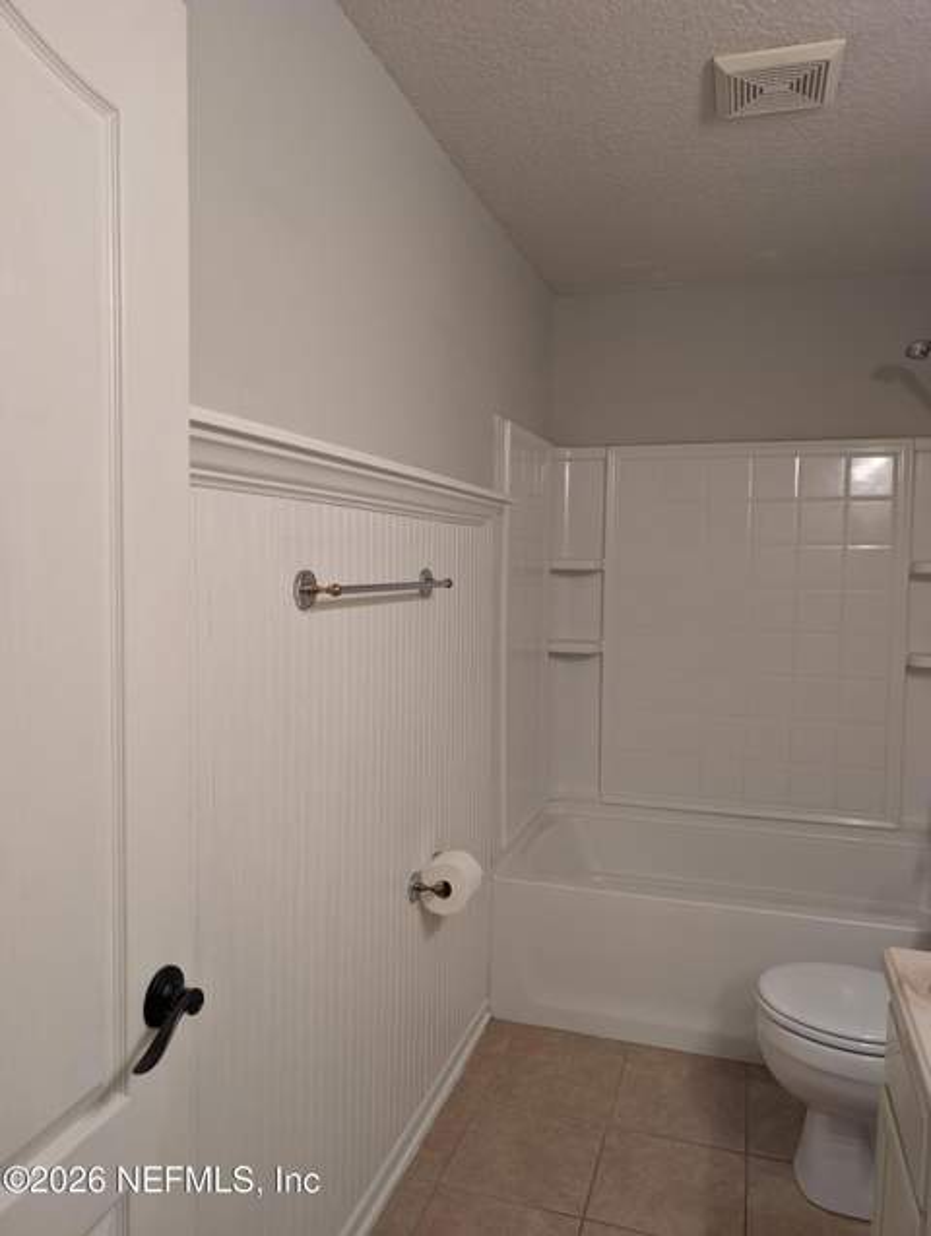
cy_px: 618
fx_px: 858
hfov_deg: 57.0
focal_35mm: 24
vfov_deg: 71.5
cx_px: 466
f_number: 1.68
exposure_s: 1/23.8
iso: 53
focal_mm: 6.9
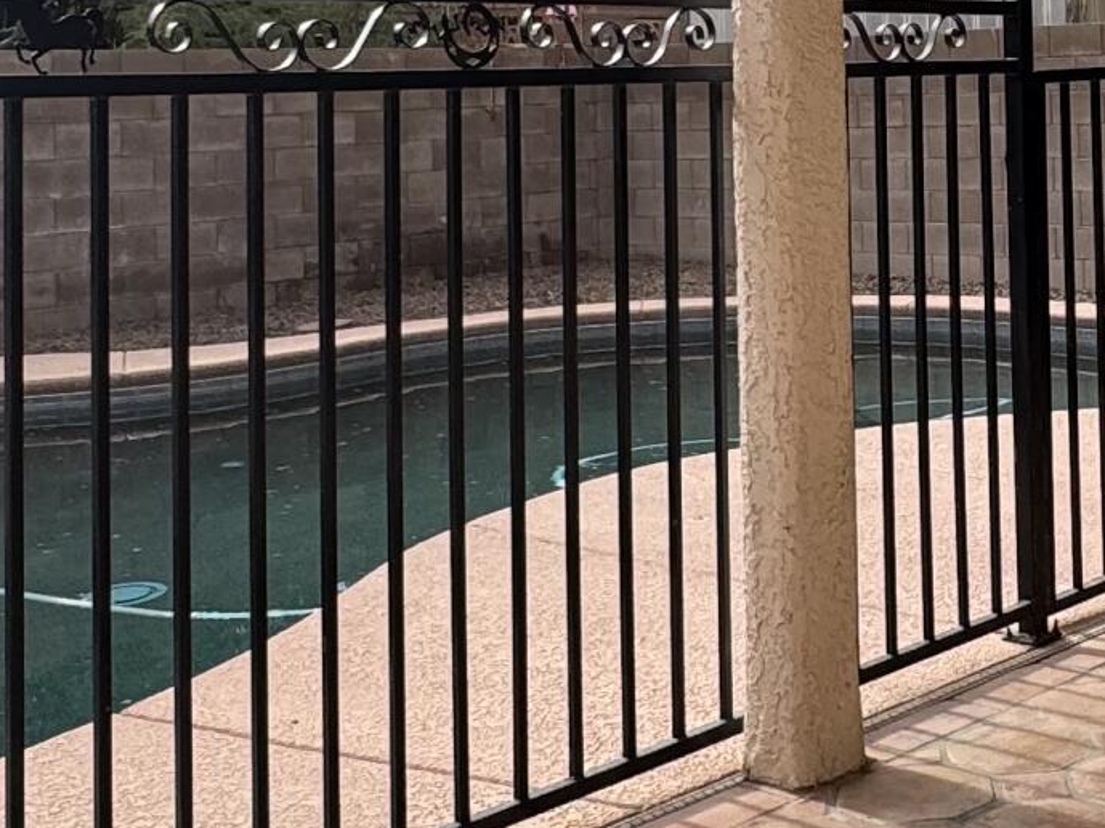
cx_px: 1031
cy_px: 53
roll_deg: +1.5
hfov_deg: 30.1
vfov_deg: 23.3
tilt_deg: +1.1
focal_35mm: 61
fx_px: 1946
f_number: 2.2
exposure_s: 1/1198
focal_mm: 2.22
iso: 50
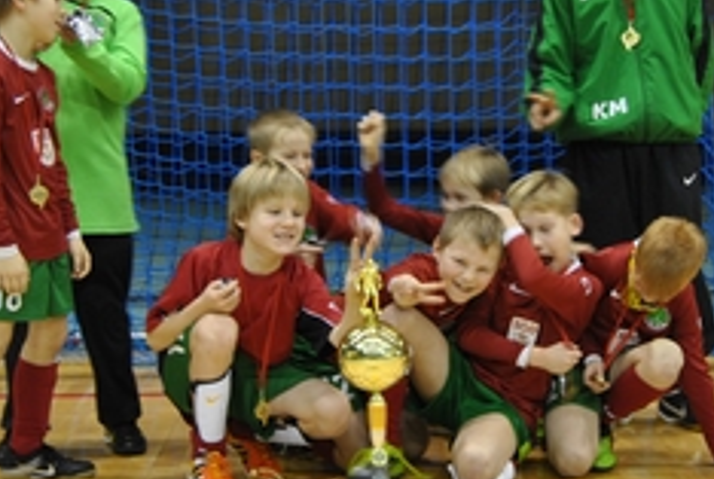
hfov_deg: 21.0
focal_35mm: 97
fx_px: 1927
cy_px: 214
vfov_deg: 14.2
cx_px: 392
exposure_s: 1/30
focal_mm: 34
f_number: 4.5
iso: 360
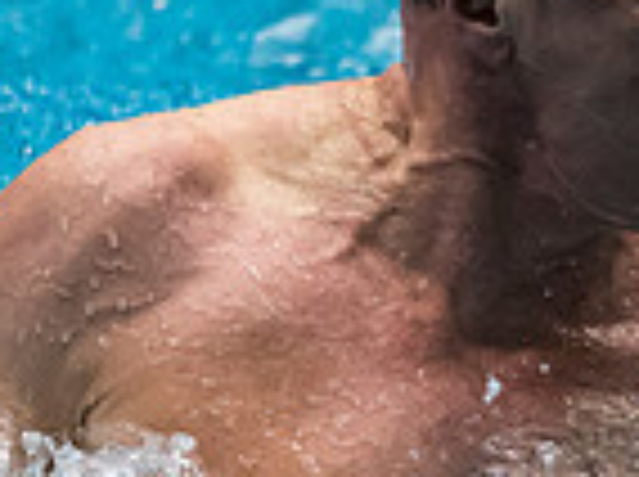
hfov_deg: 1.6
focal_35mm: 1226
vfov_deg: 1.2
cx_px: 994
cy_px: 232
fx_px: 22593
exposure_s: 1/1000
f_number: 2.8
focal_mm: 150
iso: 3200
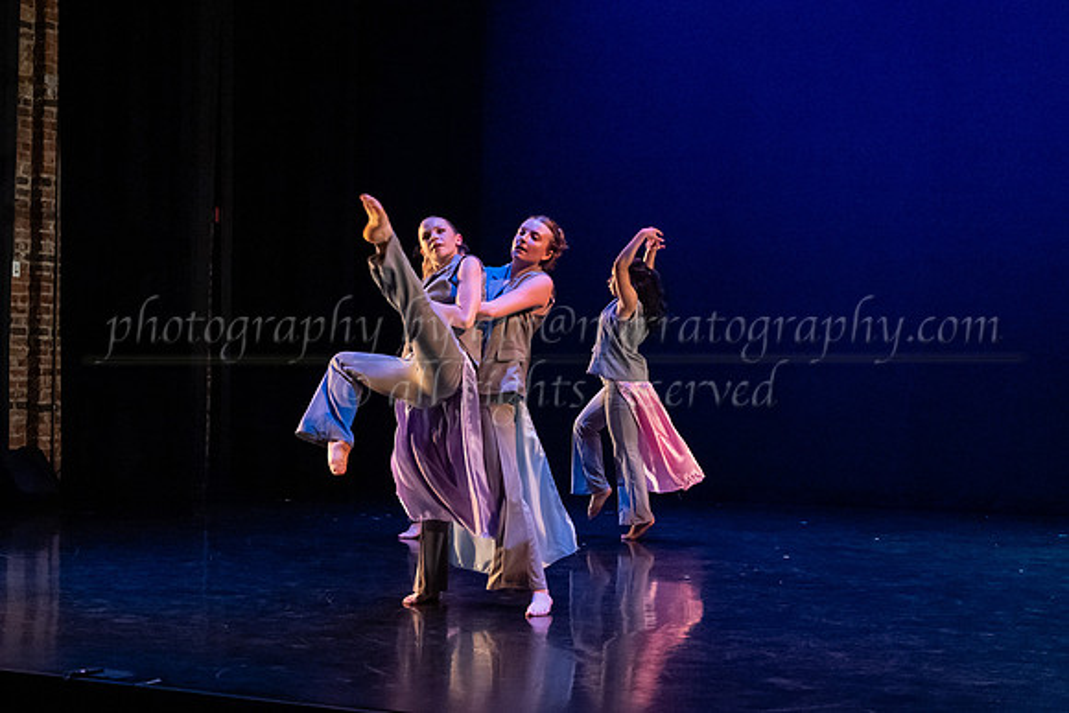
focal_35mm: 61
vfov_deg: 22.4
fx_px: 1799
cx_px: 595
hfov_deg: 33.1
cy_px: 376
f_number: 4.5
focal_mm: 43
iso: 6400
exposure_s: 1/400
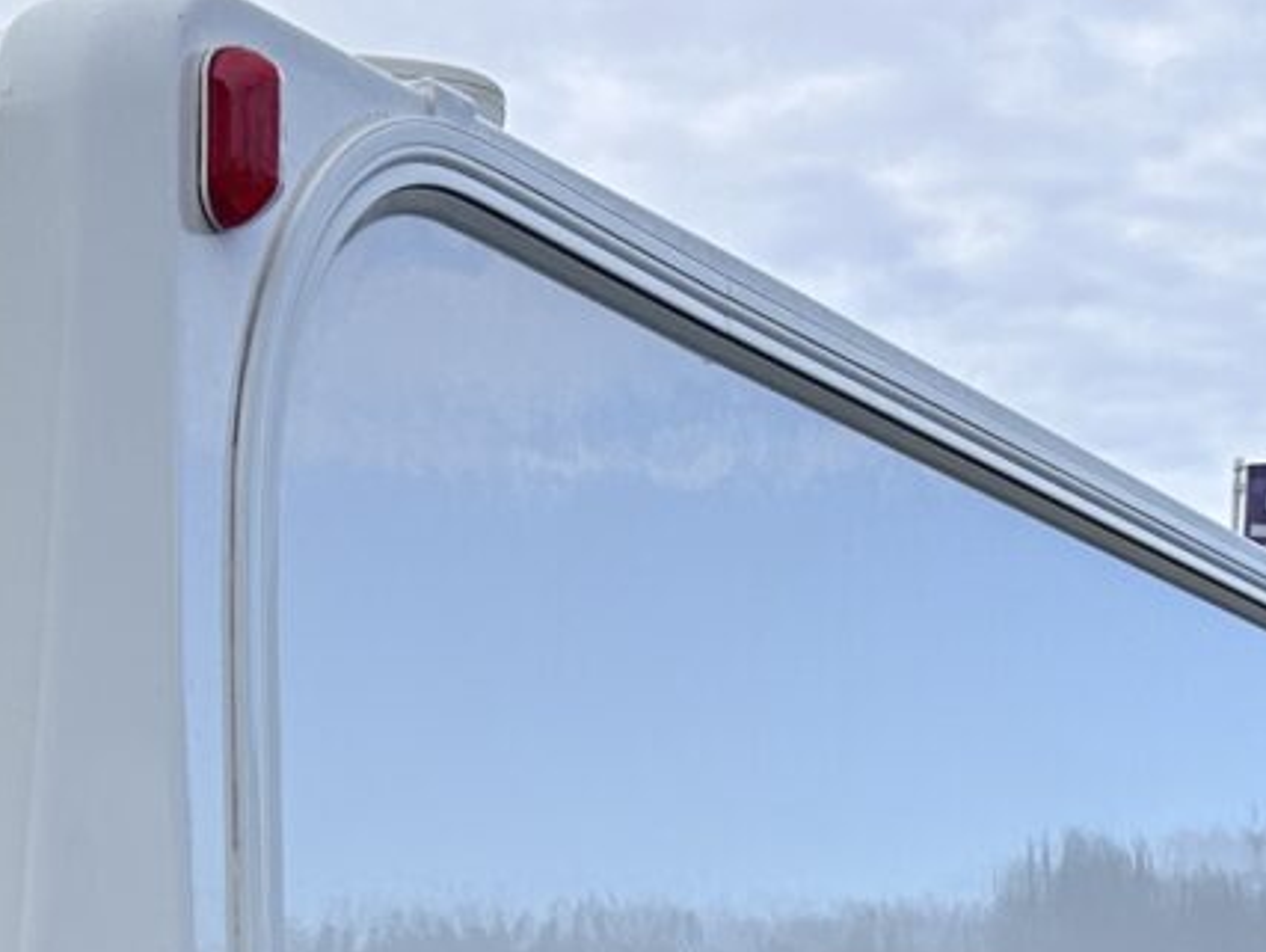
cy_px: 1842
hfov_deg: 17.0
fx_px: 4209
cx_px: 249
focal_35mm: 115
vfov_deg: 11.7
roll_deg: +3.3
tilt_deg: -3.9
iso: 80
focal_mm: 6.86
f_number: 1.78
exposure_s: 1/1949
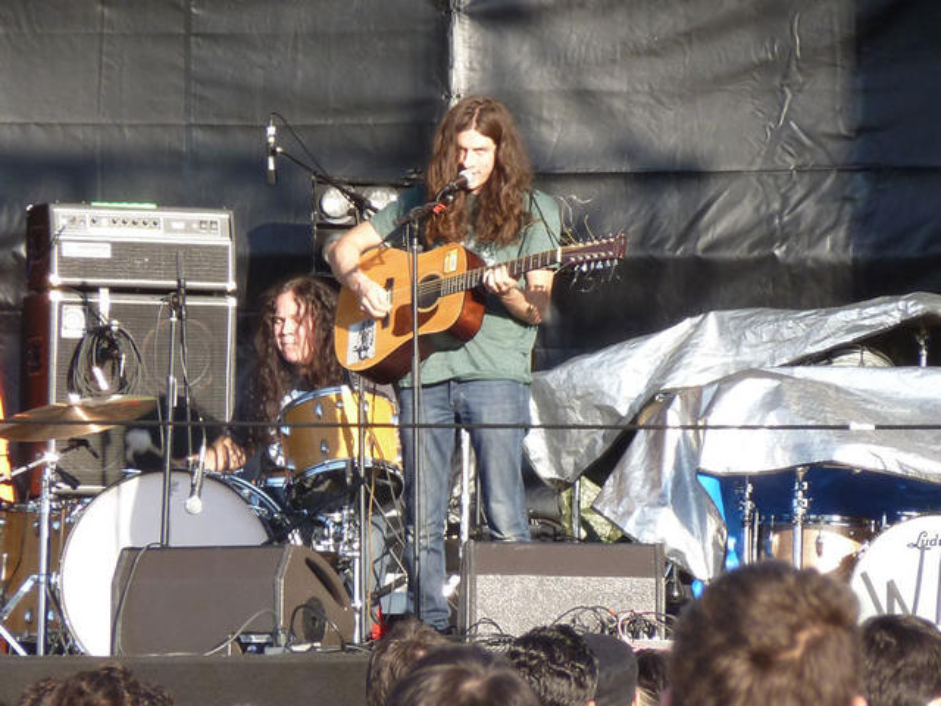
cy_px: 353
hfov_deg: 3.1
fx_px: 17615
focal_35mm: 648
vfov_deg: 2.3
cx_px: 470
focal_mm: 68.8
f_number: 5.9
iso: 125
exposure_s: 1/125
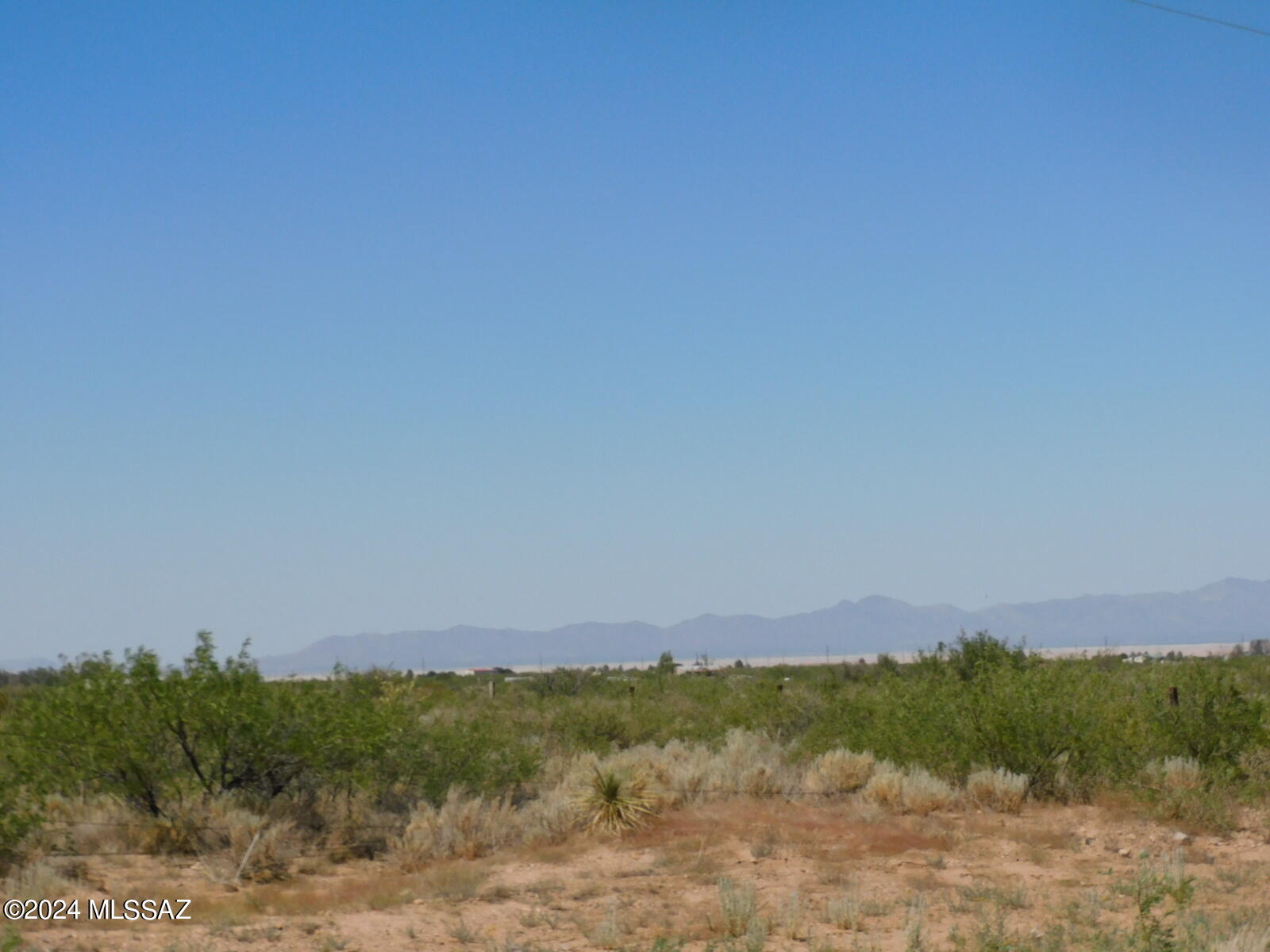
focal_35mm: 85
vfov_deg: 17.4
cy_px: 476
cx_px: 635
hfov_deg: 23.0
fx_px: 3119
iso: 125
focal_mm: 15.2
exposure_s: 1/1250
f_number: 5
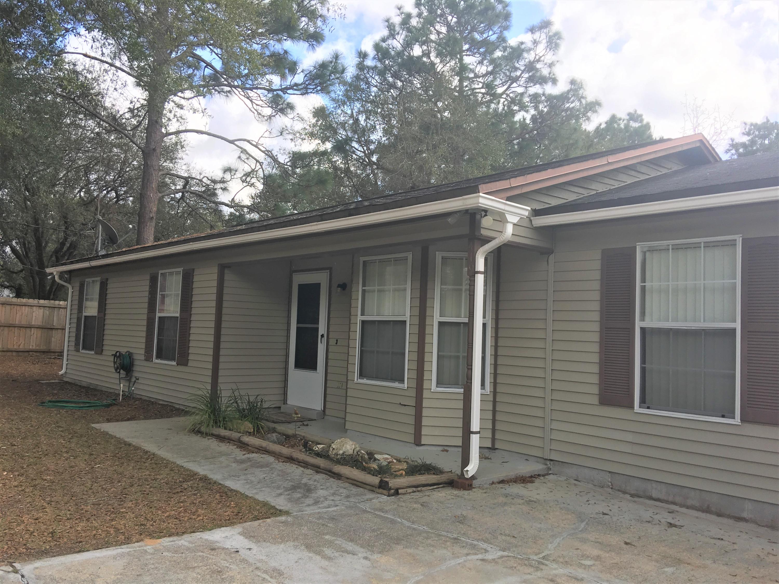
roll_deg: -1.4
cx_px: 390
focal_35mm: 29
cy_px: 292
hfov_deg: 61.7
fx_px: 653
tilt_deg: +4.1
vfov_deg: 48.2
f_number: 2.2
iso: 25
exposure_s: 1/718
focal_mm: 4.15
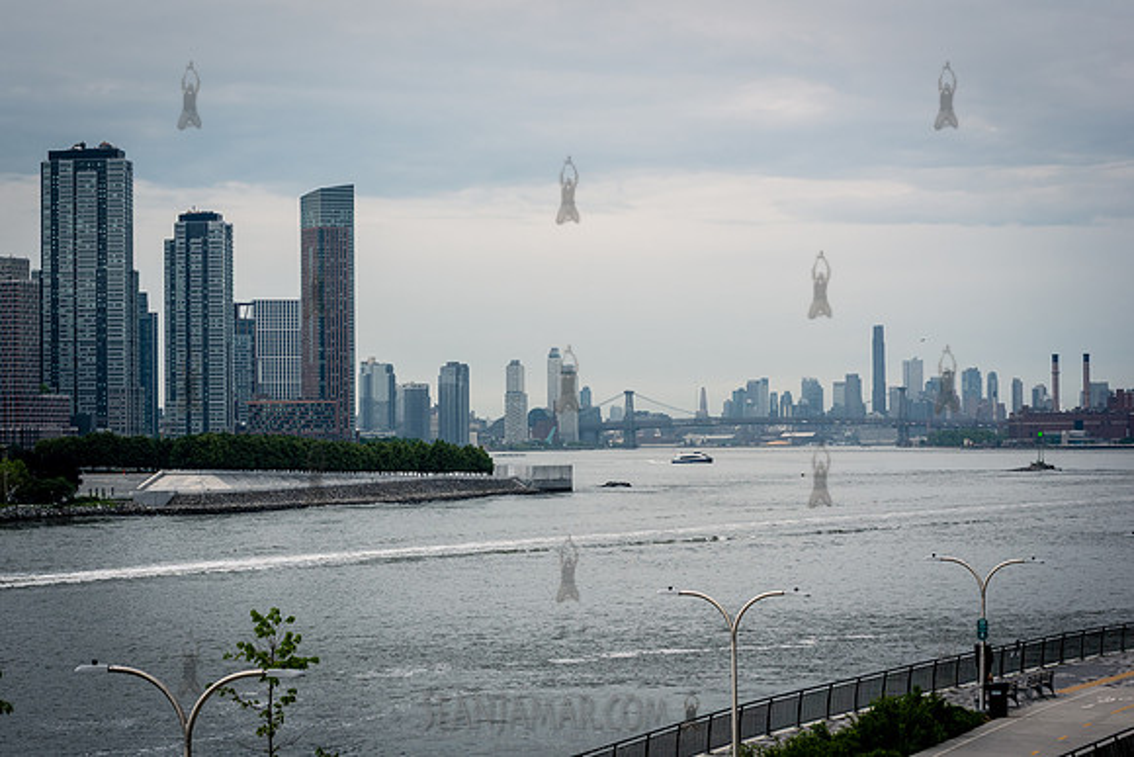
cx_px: 544
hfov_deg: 23.7
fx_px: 2705
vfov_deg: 15.9
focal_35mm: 86
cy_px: 380
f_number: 9
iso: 400
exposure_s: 1/640
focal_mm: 80
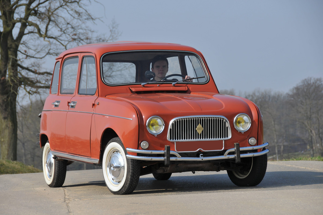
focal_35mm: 158
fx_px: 1412
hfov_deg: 13.1
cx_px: 162
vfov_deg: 8.7
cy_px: 108
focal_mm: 105
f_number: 6.3
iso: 200
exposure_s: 1/1000
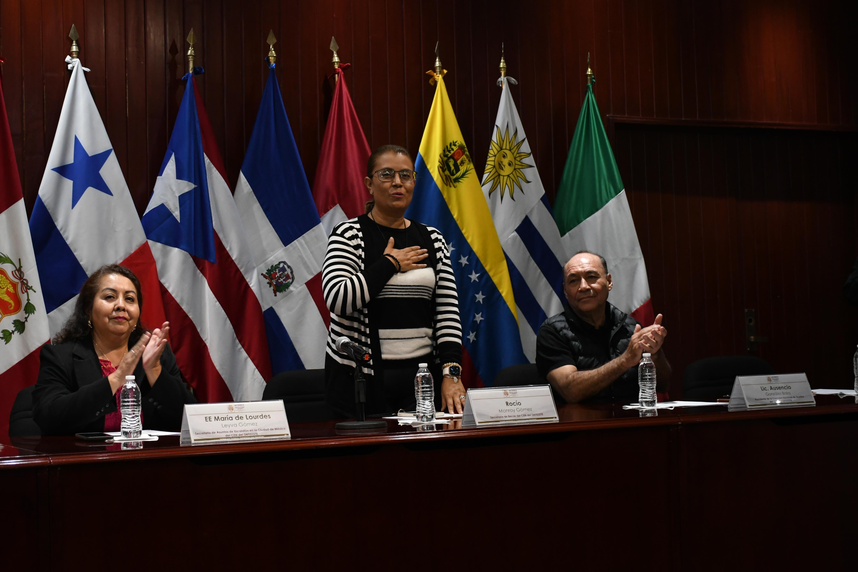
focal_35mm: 63
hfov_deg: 31.9
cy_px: 286
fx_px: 1501
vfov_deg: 21.6
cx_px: 429
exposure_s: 1/100
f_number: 5.6
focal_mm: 42
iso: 2000
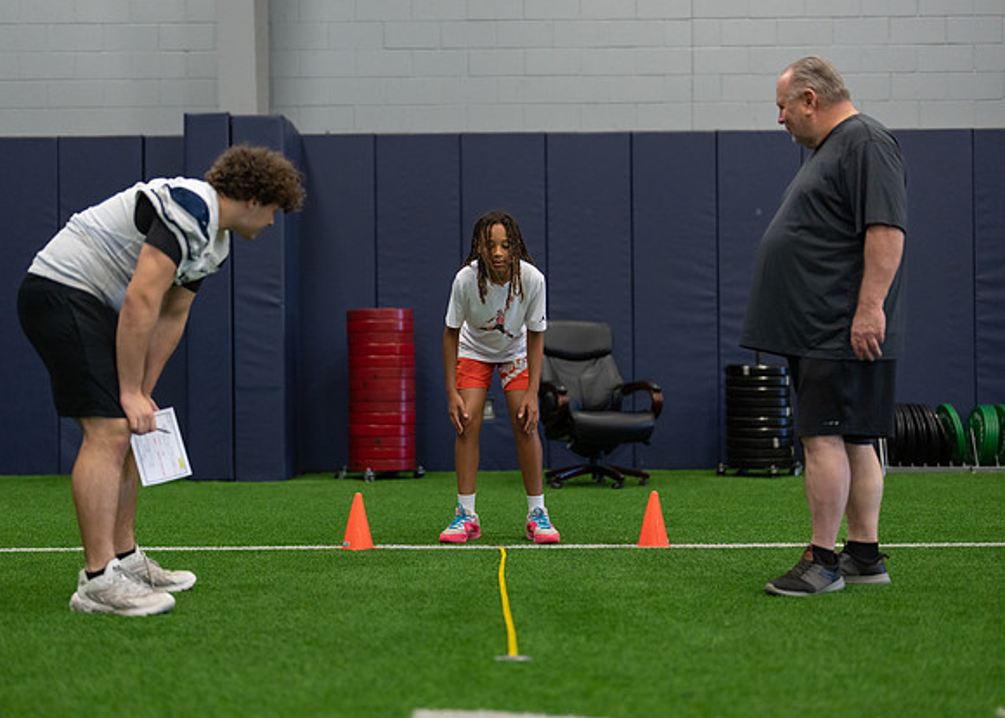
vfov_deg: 26.2
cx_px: 471
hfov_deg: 36.1
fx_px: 1541
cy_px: 357
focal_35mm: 54
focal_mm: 50
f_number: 1.2
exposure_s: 1/1000
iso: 1250
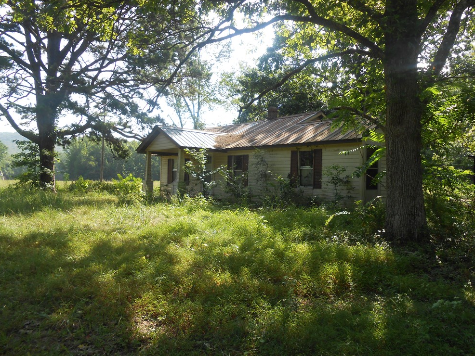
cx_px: 245
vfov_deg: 51.4
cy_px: 172
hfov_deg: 65.3
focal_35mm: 27
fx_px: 371
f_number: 3.5
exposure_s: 1/200
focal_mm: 4.6
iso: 80
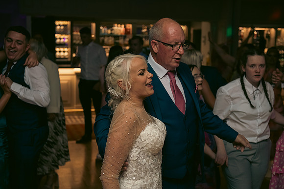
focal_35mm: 50
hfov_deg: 39.6
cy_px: 94
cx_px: 142
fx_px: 395
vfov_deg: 27.0
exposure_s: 1/160
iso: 800
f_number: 3.5
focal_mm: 50
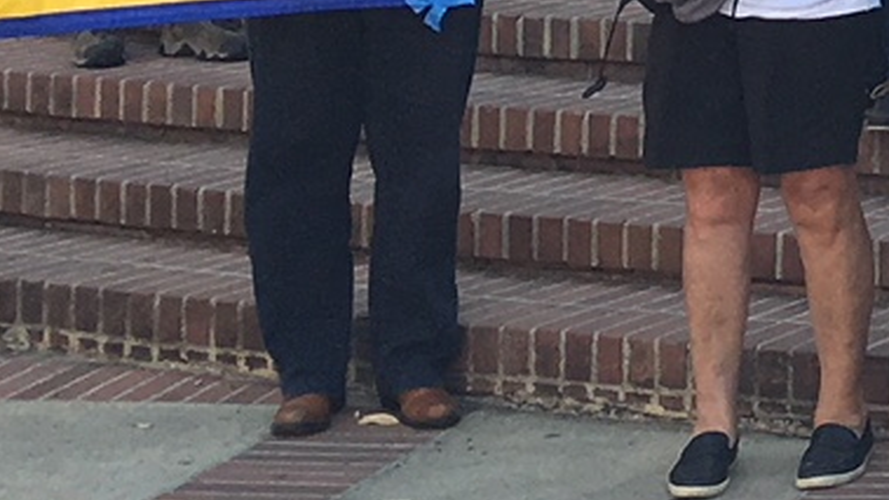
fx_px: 3959
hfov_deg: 11.6
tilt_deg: +2.7
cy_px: -601
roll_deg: +0.9
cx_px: 1736
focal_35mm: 168
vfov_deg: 6.9
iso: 25
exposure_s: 1/308
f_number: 2.2
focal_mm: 4.15
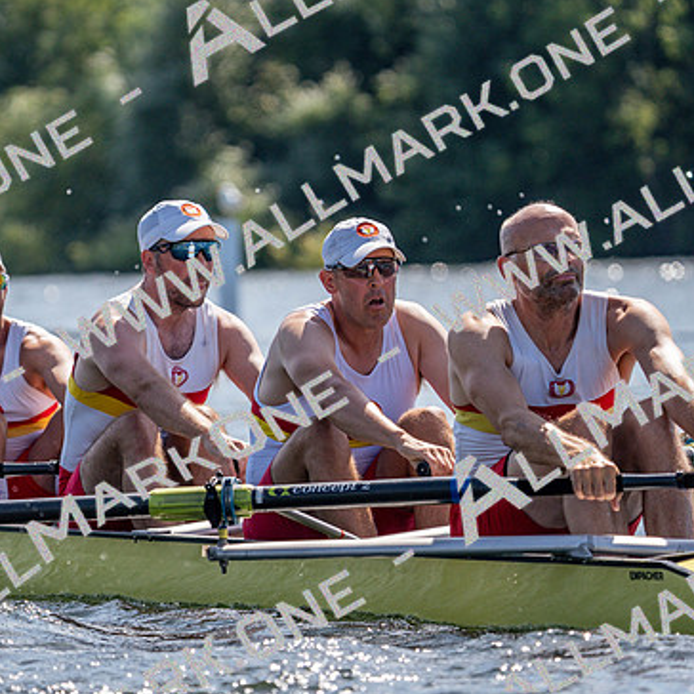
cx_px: 292
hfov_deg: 4.2
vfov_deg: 4.2
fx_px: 9481
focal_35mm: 418
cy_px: 365
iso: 320
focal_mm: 309
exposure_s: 1/2000
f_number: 6.3
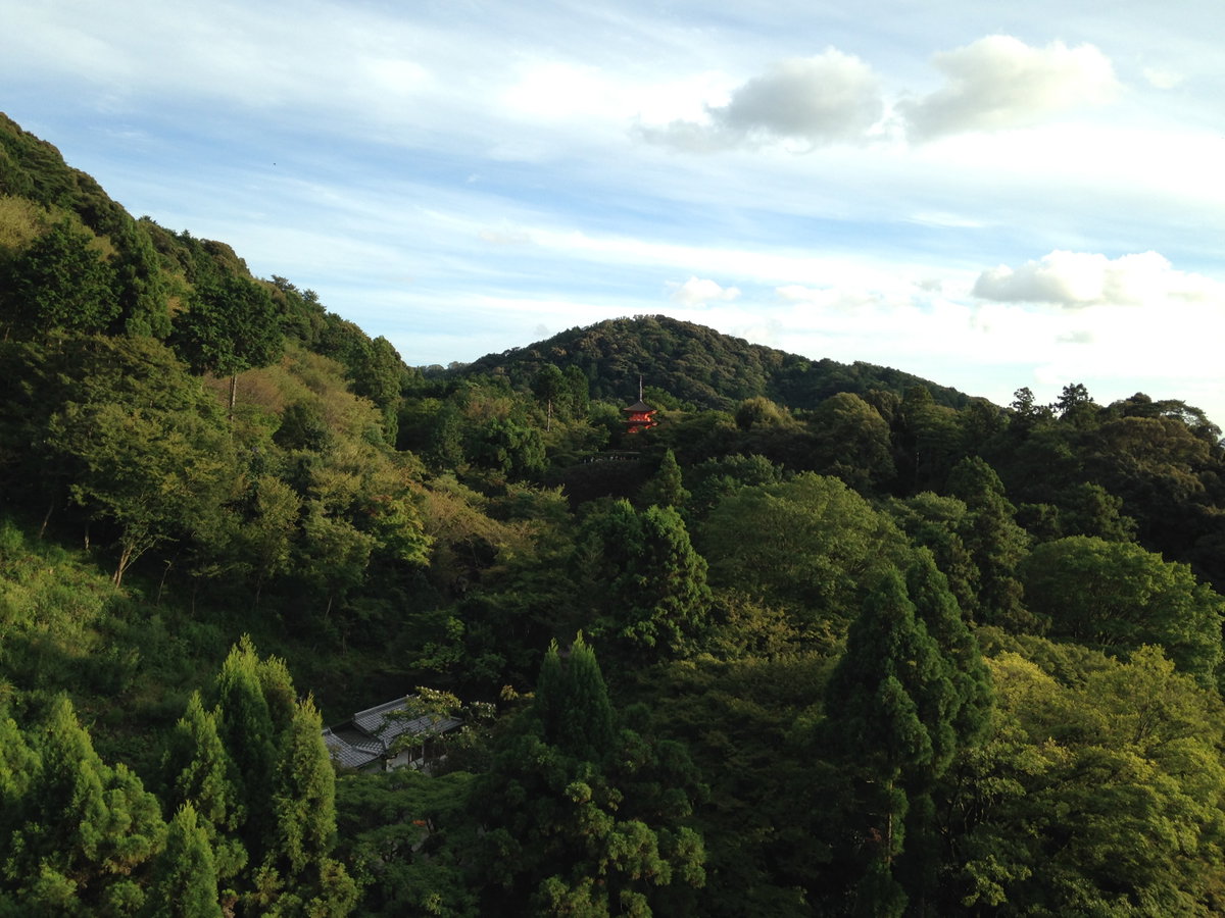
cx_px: 612
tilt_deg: +0.1
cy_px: 459
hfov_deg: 55.4
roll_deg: -2.6
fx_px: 1168
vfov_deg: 42.9
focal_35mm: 33
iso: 50
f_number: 2.4
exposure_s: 1/511
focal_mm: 4.12
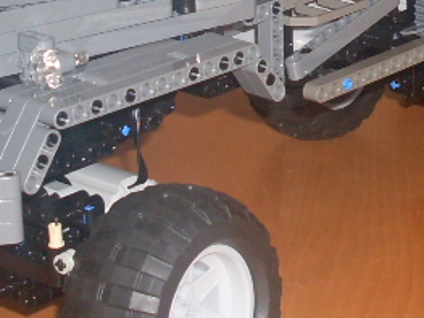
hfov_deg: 13.1
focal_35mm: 148
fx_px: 1812
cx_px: 453
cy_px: -27
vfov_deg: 9.9
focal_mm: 6.3
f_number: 2.8
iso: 100
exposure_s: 1/45
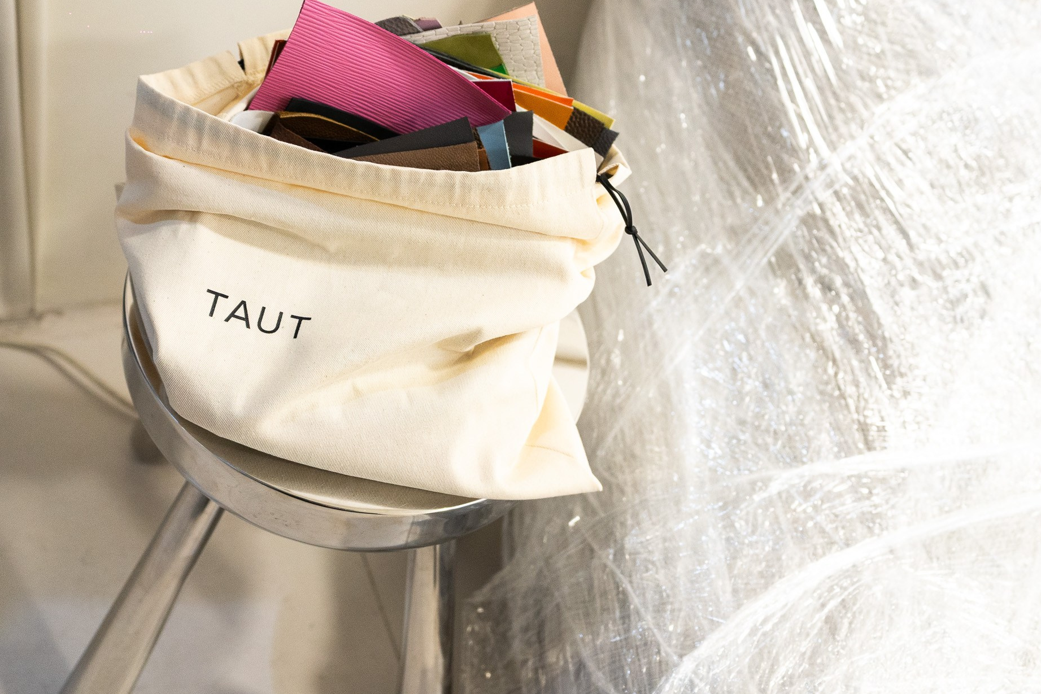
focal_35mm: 40
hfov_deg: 48.5
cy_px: 354
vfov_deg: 33.4
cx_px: 515
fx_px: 1157
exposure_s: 1/320
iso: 800
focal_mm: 24
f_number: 2.8
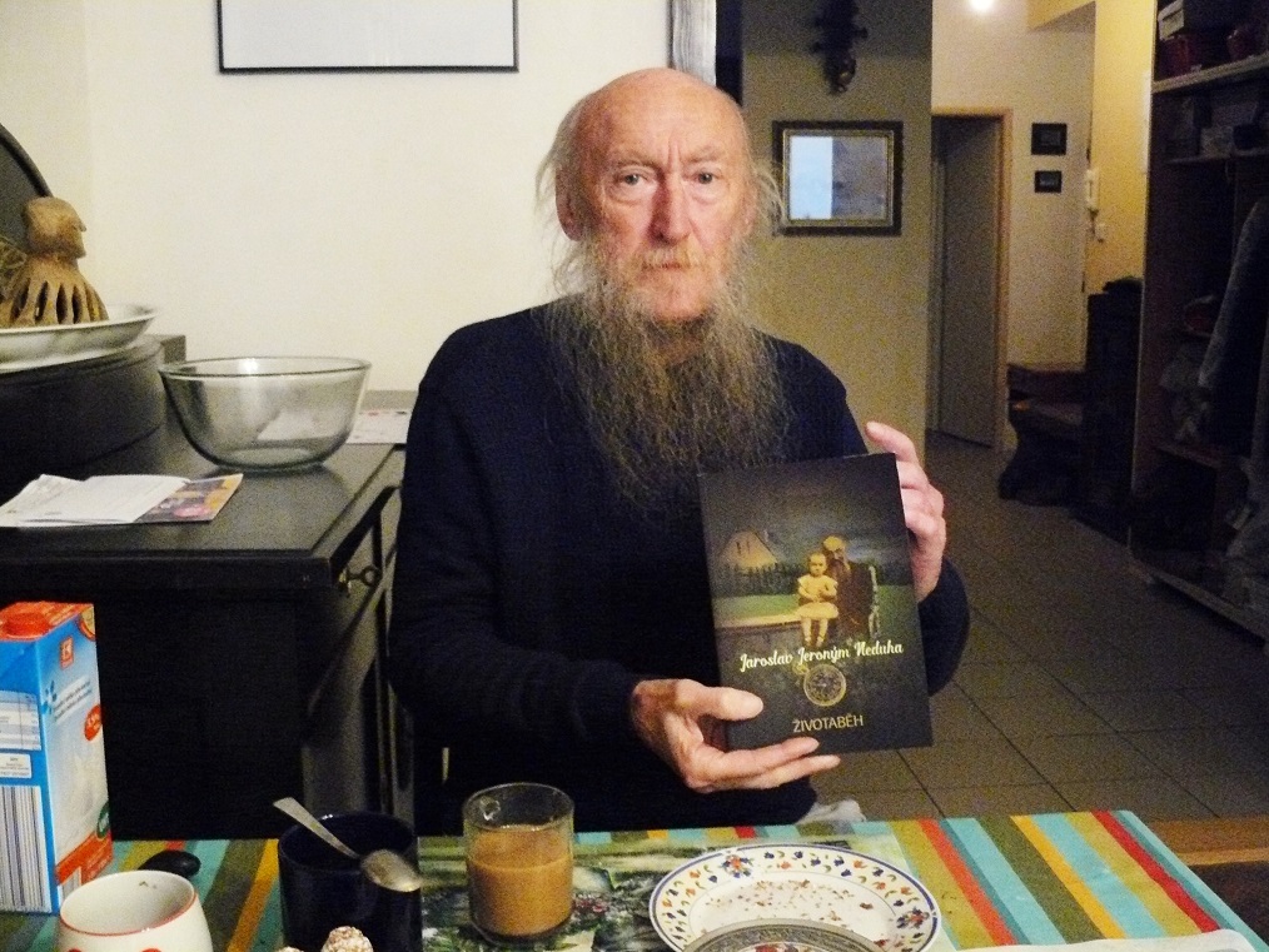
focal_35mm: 36
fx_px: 1320
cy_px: 476
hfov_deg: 51.3
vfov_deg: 39.7
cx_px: 634
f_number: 2.8
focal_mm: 6
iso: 800
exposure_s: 1/15
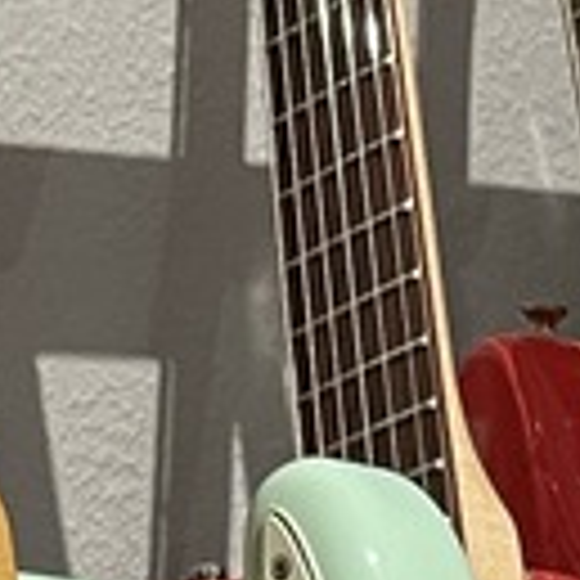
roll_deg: -3.3
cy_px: 99
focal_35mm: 214
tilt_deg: +0.8
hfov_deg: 8.2
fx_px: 4057
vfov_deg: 8.2
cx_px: 265
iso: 400
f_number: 1.6
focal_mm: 4.2
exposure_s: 1/50
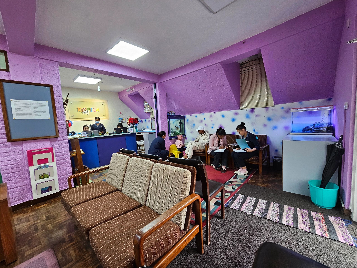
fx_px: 134
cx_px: 178
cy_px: 134
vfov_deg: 89.9
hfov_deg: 106.2
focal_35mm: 13
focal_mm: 2.2
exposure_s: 1/60
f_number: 2.2
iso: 200
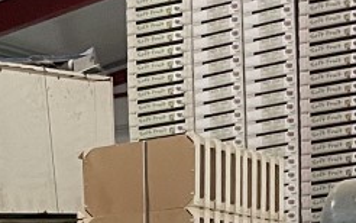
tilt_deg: -8.0
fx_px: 1563
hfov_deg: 12.1
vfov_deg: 7.3
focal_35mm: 161
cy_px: 662
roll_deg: +2.2
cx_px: -246
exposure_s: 1/50
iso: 320
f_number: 1.6
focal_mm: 4.2
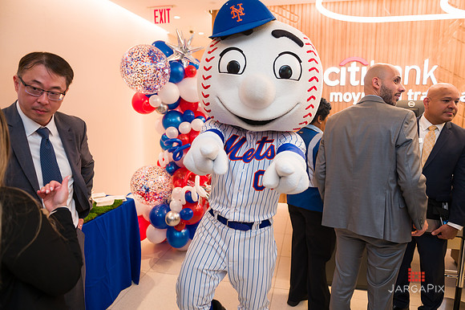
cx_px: 232
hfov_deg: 73.8
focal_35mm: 24
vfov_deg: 53.1
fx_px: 310
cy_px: 155
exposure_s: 1/200
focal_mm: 24
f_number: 4
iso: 400
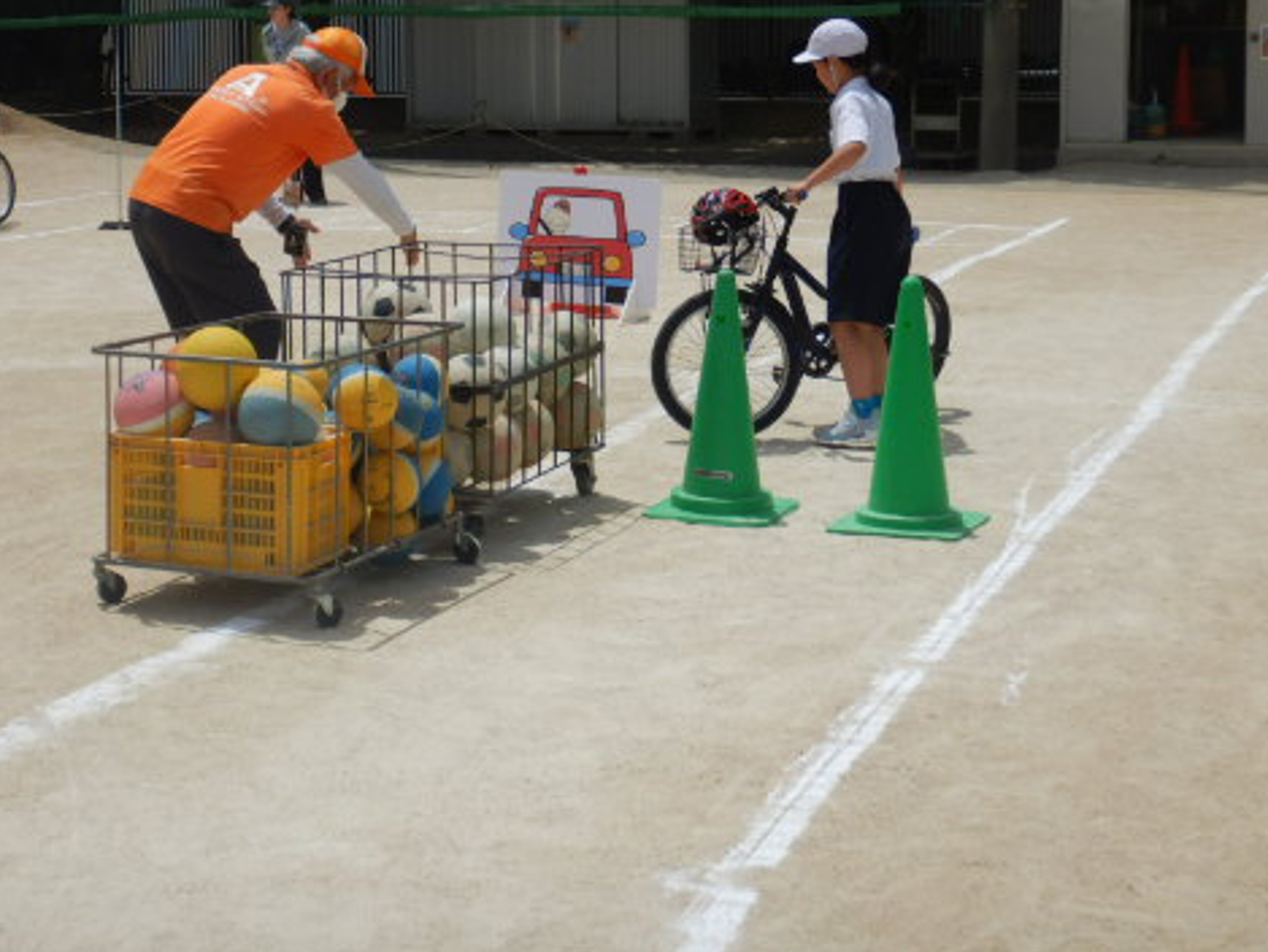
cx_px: 552
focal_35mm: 71
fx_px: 2601
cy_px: 338
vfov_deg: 20.7
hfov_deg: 27.4
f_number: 8.7
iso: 125
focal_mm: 9.2
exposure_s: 1/500
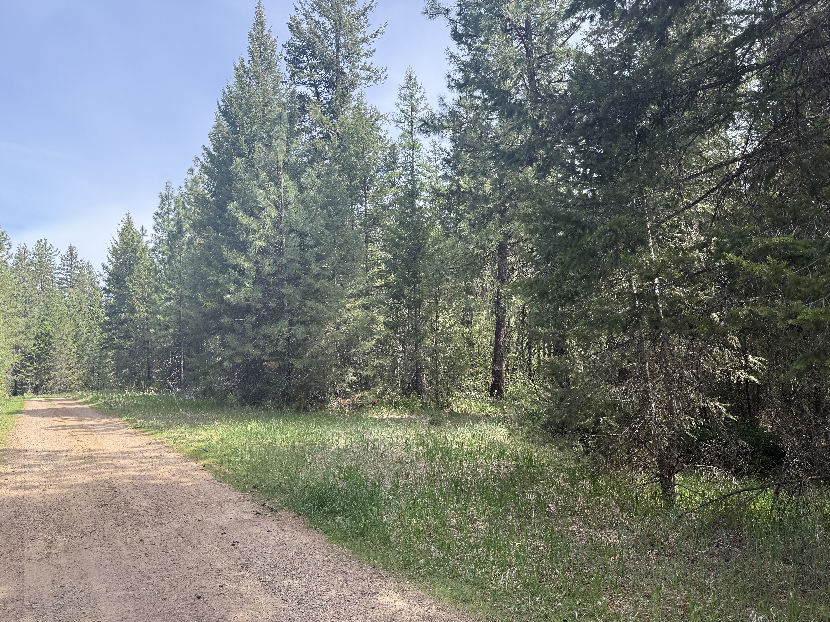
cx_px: 415
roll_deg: +1.0
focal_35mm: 24
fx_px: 575
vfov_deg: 56.8
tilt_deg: +3.6
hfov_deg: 71.6
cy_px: 311
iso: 100
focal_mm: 6.76
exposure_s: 1/1075
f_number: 1.78
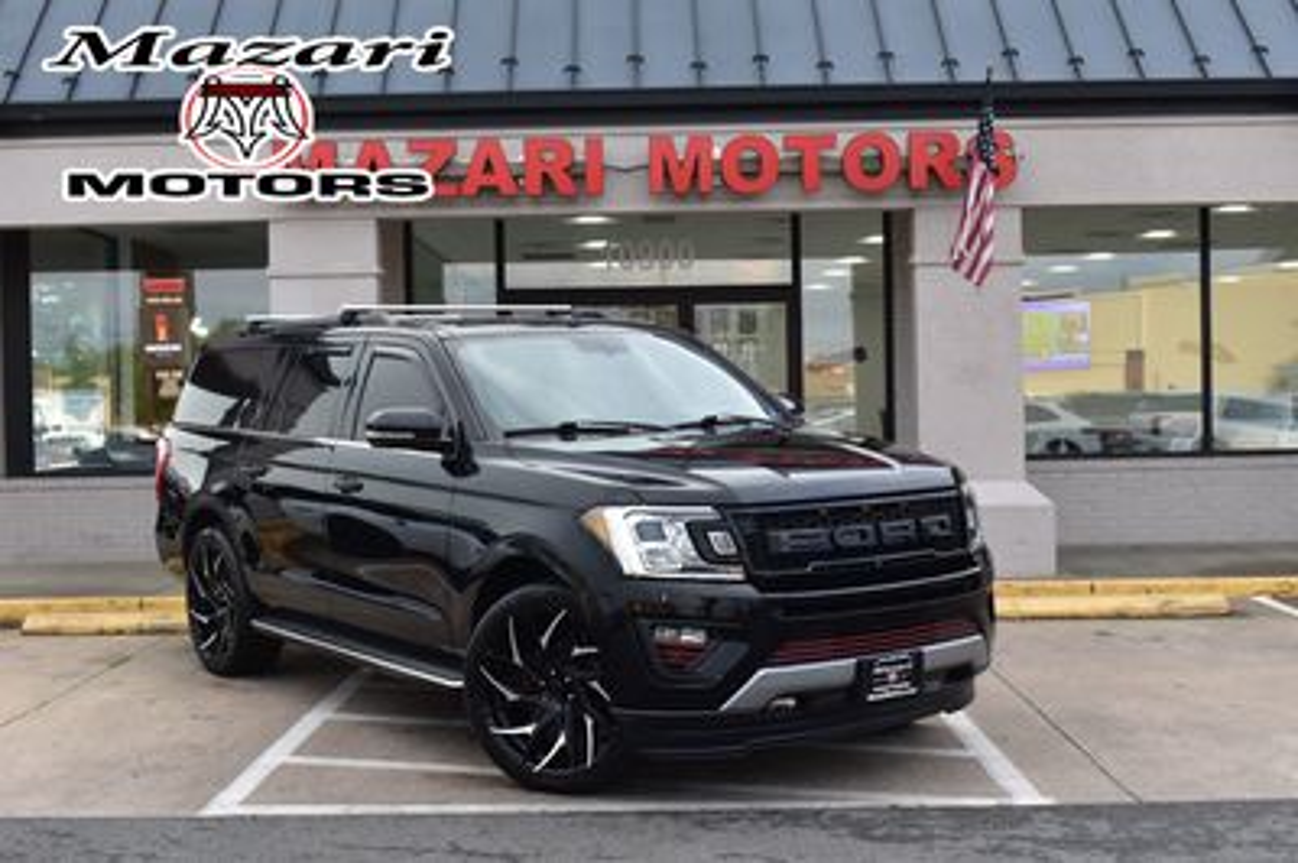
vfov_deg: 28.9
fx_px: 1675
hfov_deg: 42.4
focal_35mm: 46
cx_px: 649
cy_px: 432
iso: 400
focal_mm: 31
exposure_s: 1/80
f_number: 8
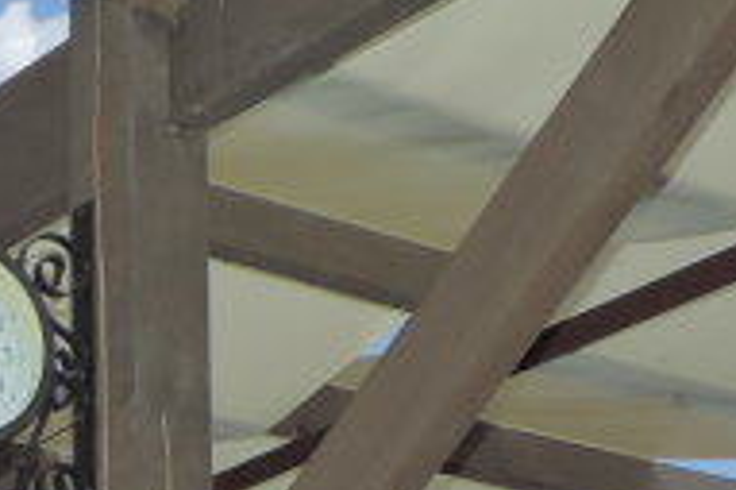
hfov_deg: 13.8
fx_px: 2737
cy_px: 1011
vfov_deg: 9.5
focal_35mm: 134
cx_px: -536
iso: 125
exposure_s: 1/2000
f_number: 3
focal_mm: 4.3
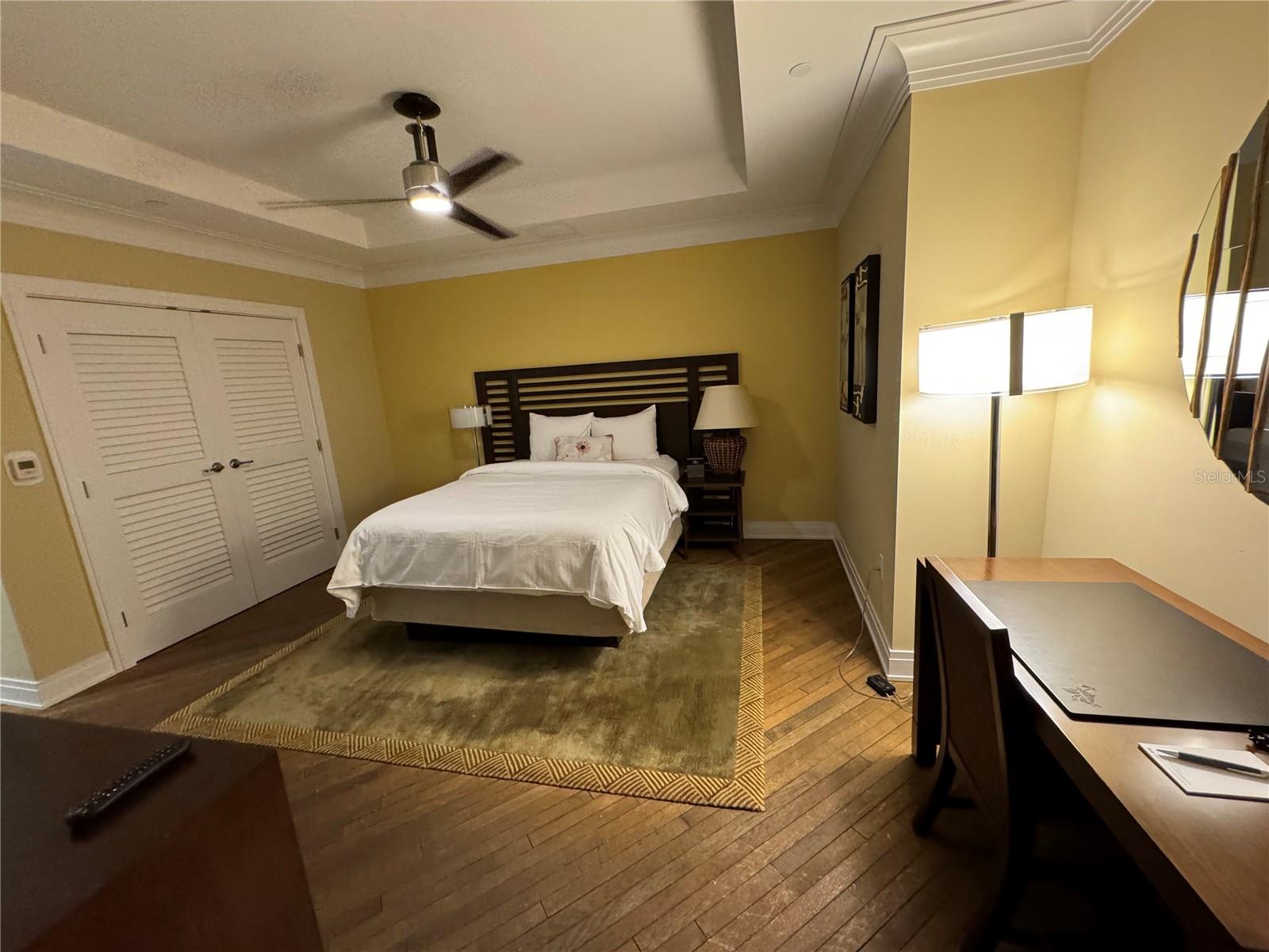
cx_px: 634
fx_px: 513
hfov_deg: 102.1
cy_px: 476
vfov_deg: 85.7
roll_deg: +4.2
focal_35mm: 14
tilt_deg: -11.2
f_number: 2.2
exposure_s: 1/60
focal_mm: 2.22
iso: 640
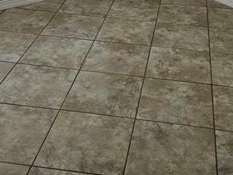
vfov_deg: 22.2
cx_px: 144
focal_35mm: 63
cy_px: -8
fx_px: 424
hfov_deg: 30.6
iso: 320
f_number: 1.8
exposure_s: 1/120
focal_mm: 5.4
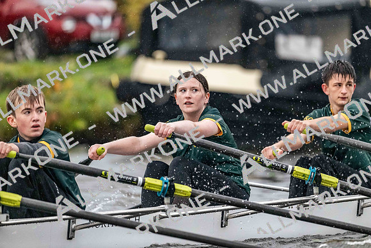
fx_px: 4123
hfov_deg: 5.2
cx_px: 186
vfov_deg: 3.4
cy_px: 124
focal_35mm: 400
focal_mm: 400
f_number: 4.5
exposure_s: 1/2000
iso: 8000
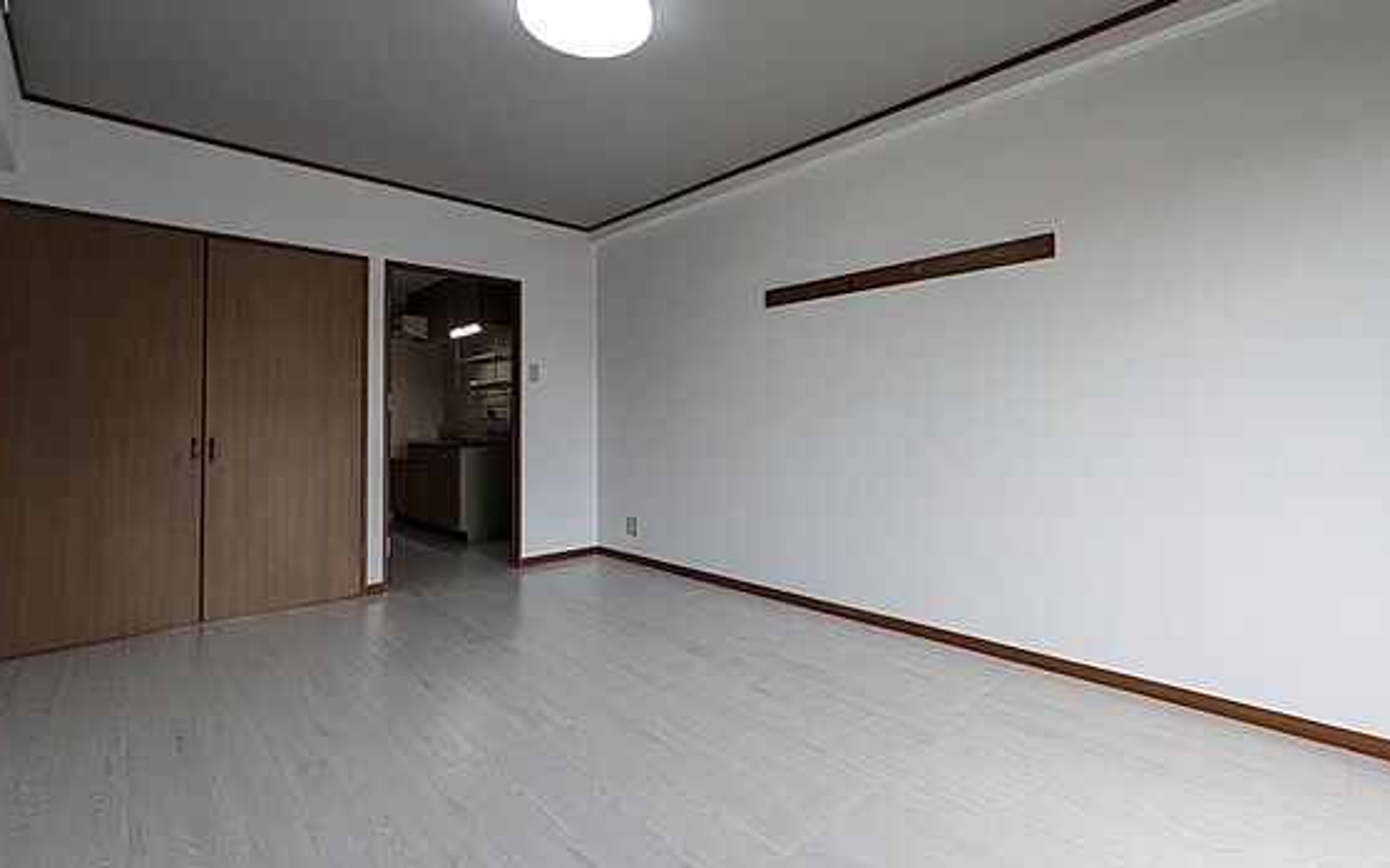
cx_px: 726
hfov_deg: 94.3
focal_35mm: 17
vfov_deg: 67.8
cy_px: 398
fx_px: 644
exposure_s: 1/120
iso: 102
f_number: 2.2
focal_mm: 1.83
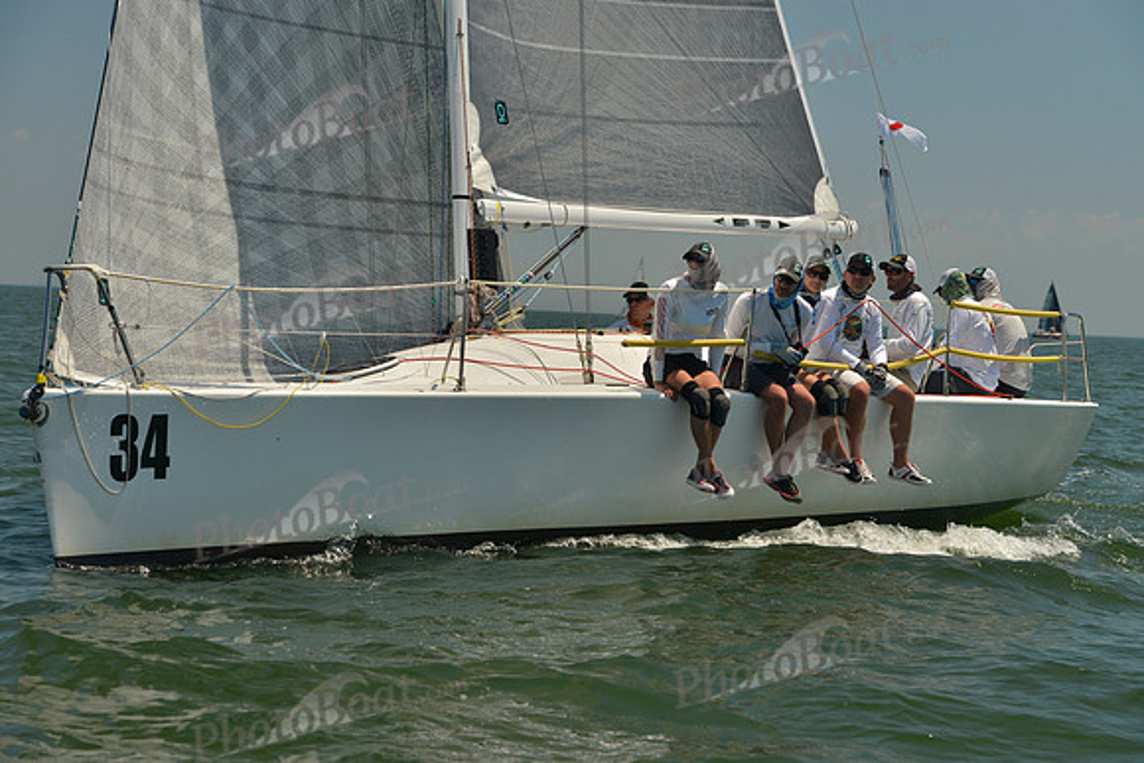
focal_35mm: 98
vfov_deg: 14.0
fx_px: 3115
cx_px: 572
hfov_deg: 20.8
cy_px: 382
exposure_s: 1/640
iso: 200
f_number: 7.1
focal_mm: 98
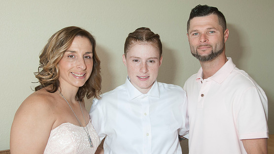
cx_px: 149
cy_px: 81
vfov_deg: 21.5
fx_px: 407
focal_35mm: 56
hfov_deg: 37.2
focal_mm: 32
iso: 400
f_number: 5.6
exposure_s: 1/250
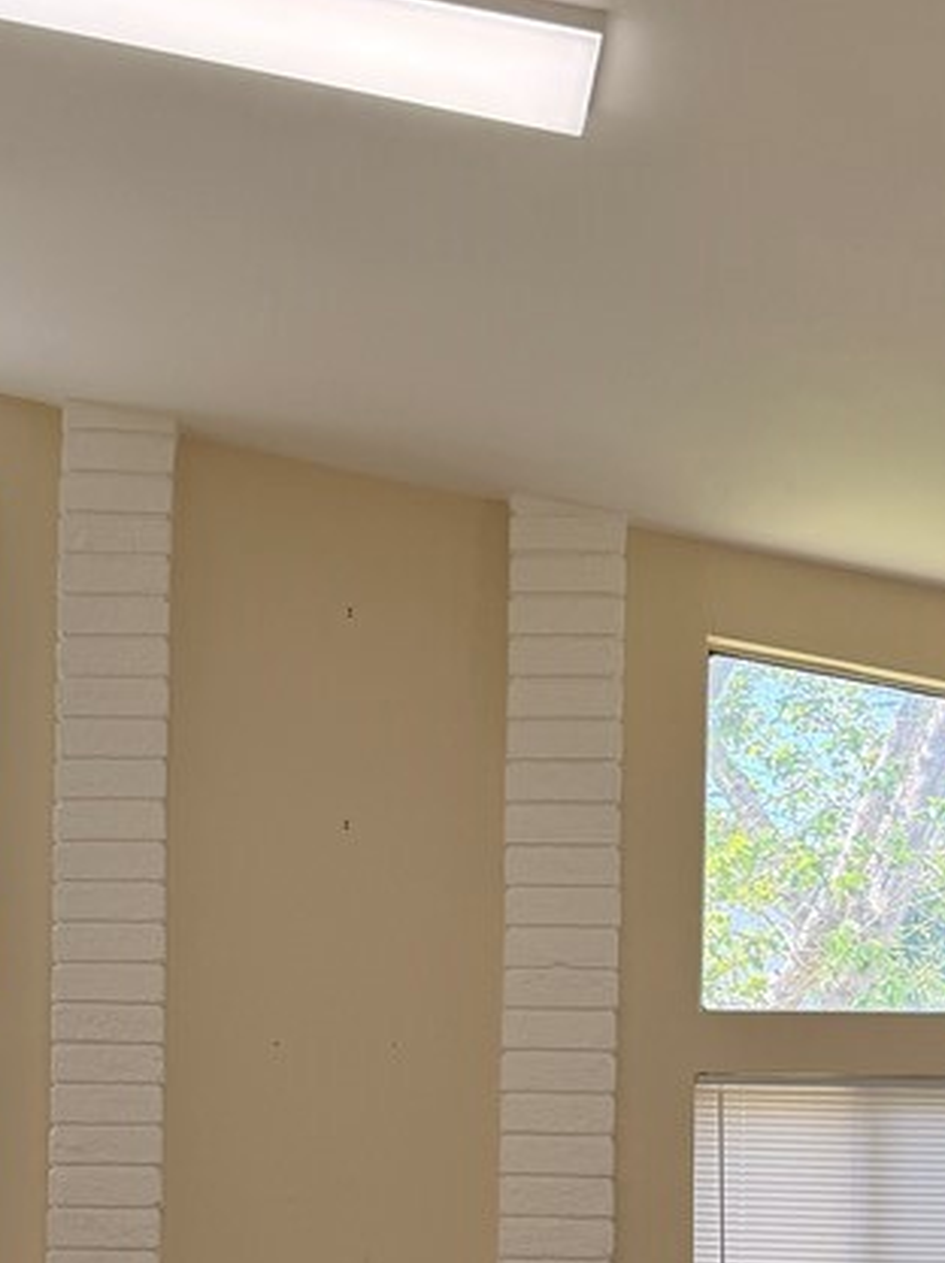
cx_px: 264
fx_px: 2151
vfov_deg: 31.2
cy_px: 1136
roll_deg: -1.6
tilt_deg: +2.6
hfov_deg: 24.6
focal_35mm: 59
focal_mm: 6.76
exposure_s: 1/348
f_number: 1.78
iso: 100
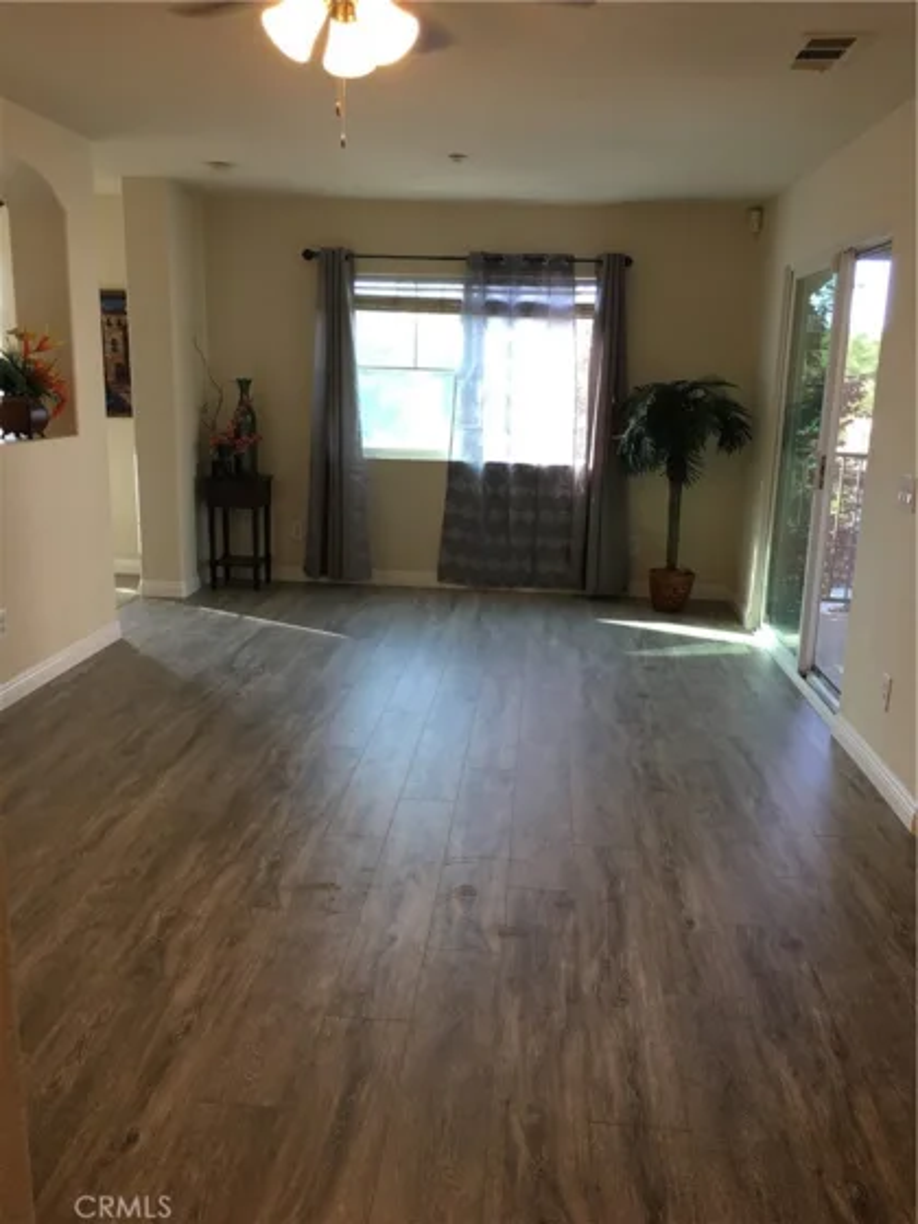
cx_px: 459
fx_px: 1025
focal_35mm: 29
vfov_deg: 61.7
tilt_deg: -11.0
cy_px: 612
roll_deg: -2.2
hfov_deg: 48.2
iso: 32
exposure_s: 1/30
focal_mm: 4.15
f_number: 2.2
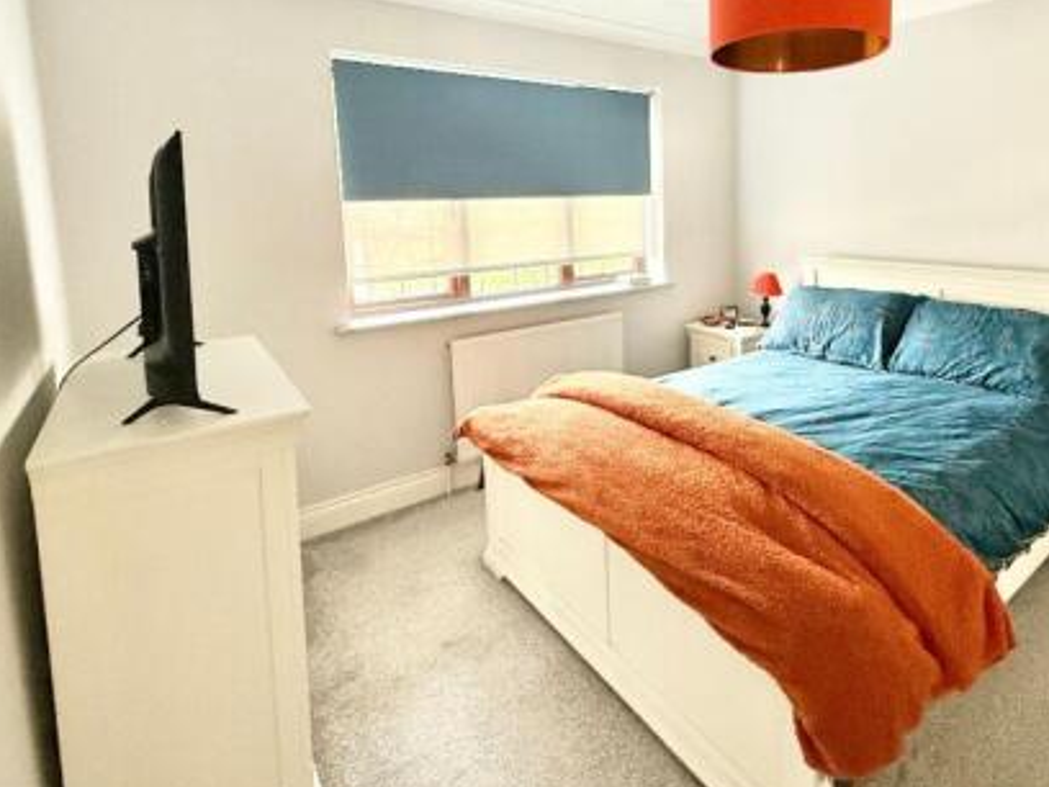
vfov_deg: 64.4
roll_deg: +1.0
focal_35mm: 20
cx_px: 652
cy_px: 269
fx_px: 606
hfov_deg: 80.3
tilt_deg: -6.2
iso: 400
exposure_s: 1/60
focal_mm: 2.22
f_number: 2.2
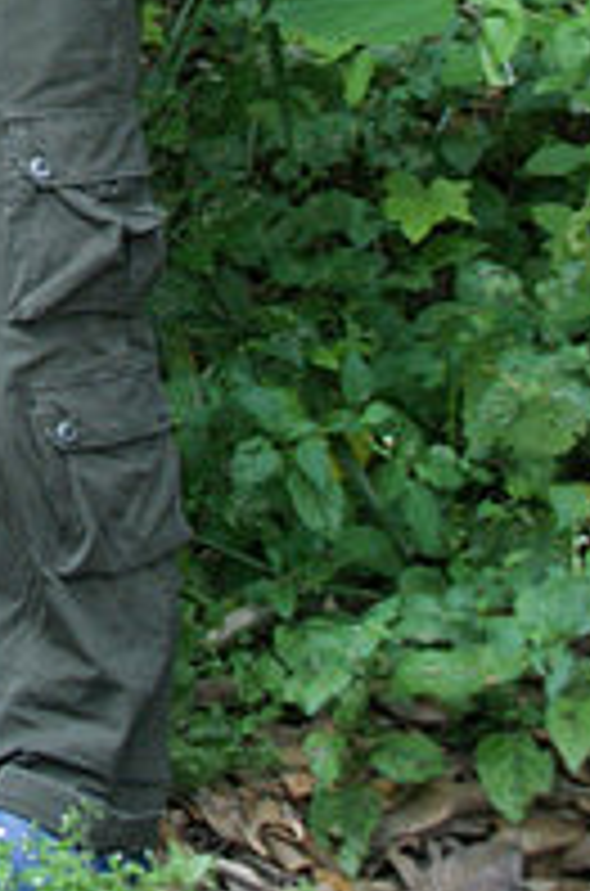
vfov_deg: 13.5
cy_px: -666
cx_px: -421
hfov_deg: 9.5
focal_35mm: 138
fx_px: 3410
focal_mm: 26
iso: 400
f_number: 8
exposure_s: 1/20
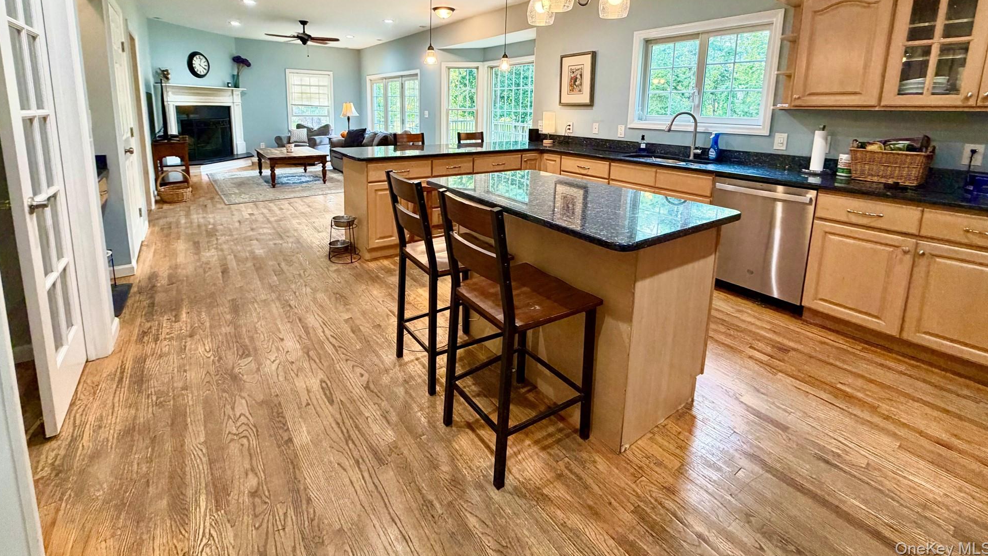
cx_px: 480
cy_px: 172
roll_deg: -0.6
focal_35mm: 16
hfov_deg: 99.3
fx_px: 419
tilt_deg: -9.4
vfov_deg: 64.8
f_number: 2.2
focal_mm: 2.22
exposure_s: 1/60
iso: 250
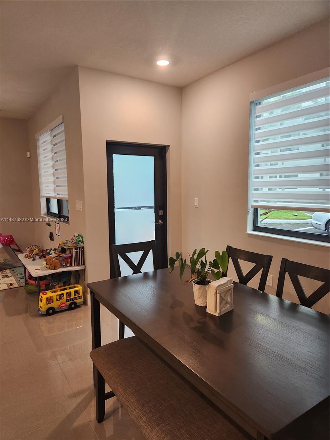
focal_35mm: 23
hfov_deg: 58.9
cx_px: 165
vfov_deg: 73.9
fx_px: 292
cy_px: 220
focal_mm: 5.4
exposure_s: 1/120
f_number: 1.8
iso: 250
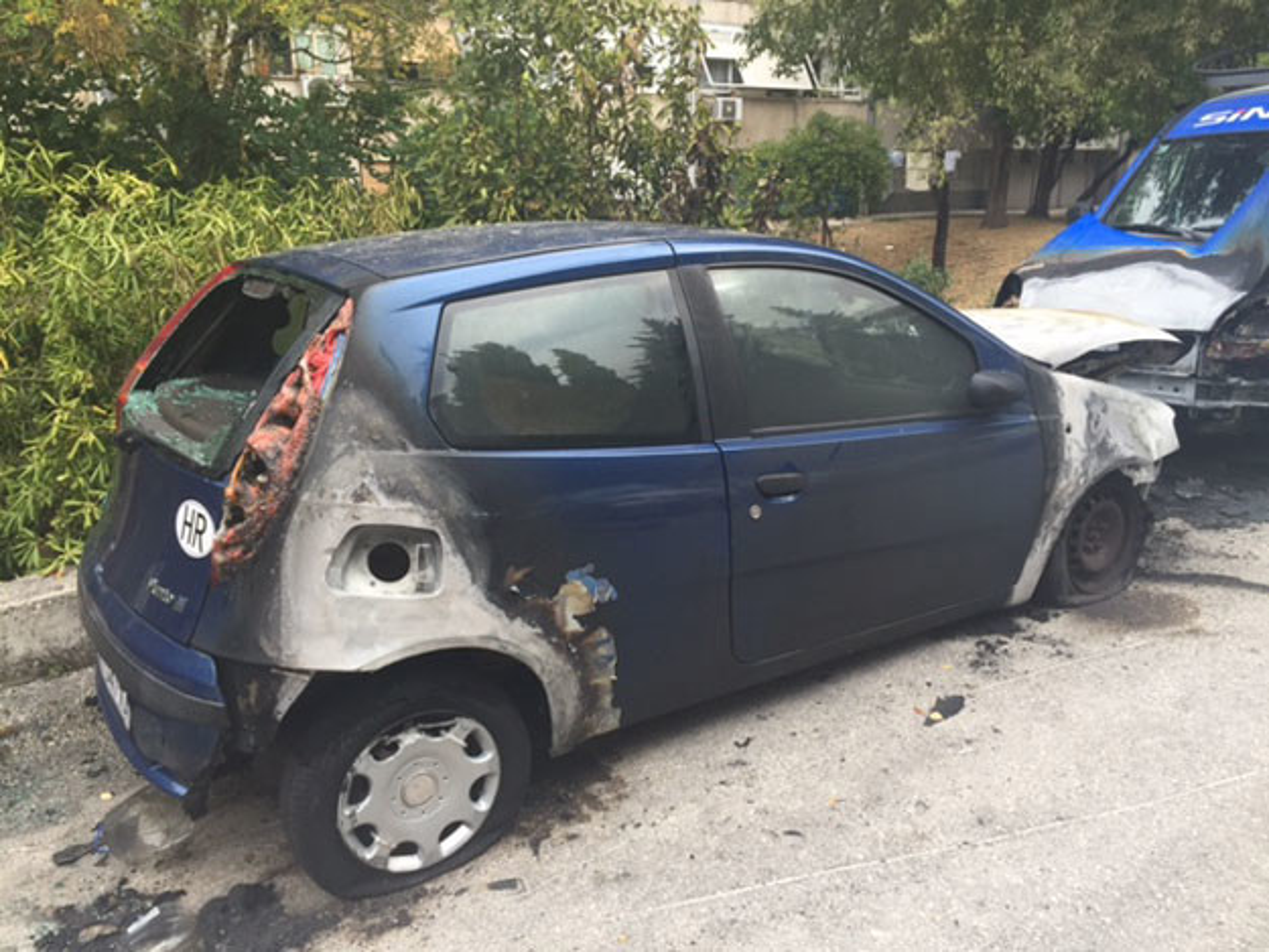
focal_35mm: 29
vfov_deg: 48.2
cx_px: 634
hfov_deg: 61.7
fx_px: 1063
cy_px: 476
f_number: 2.2
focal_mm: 4.15
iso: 32
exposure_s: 1/316
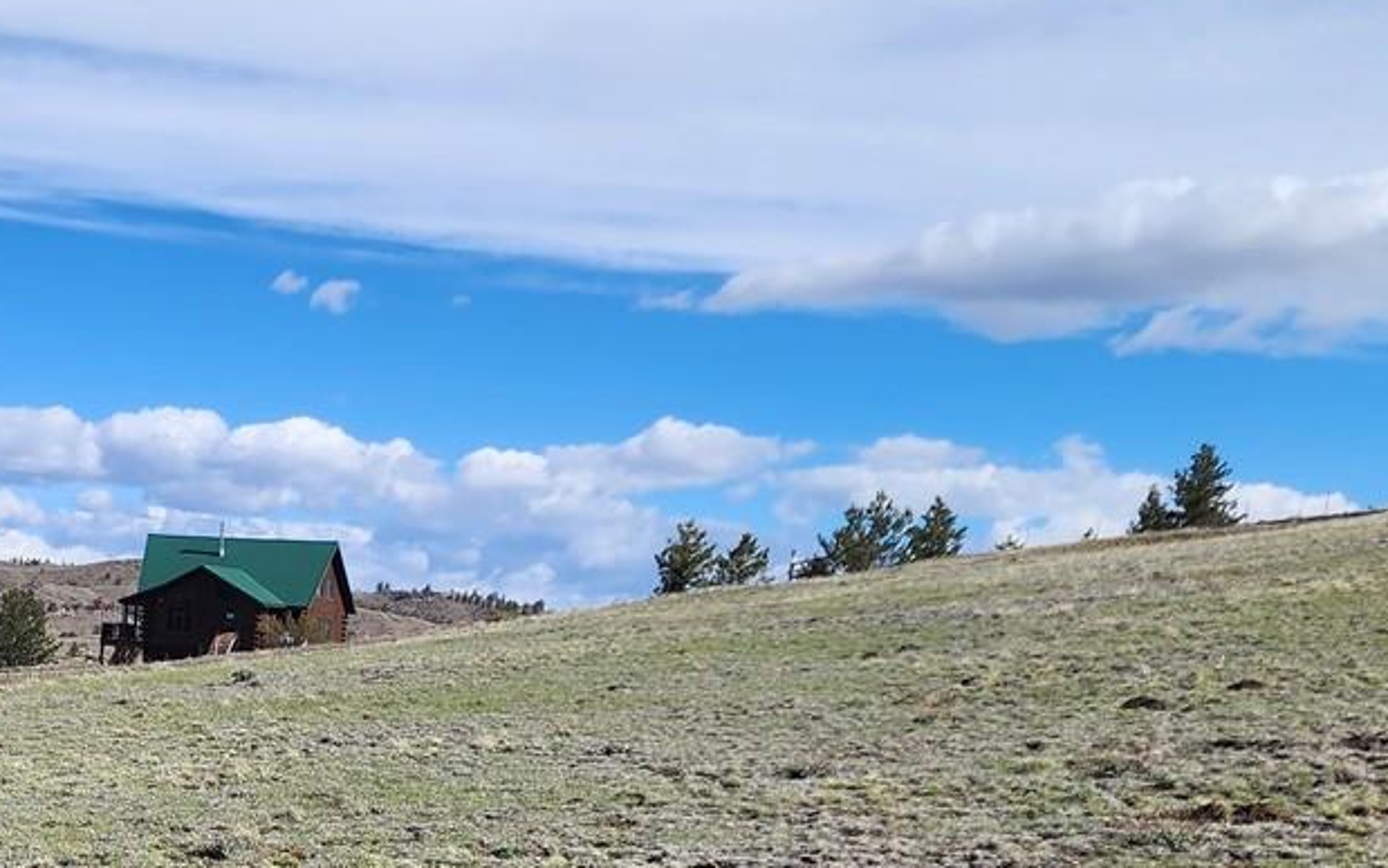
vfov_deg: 19.8
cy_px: 922
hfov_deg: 31.2
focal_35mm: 63
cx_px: 184
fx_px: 2383
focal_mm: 6.4
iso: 12
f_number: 1.8
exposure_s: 1/1422
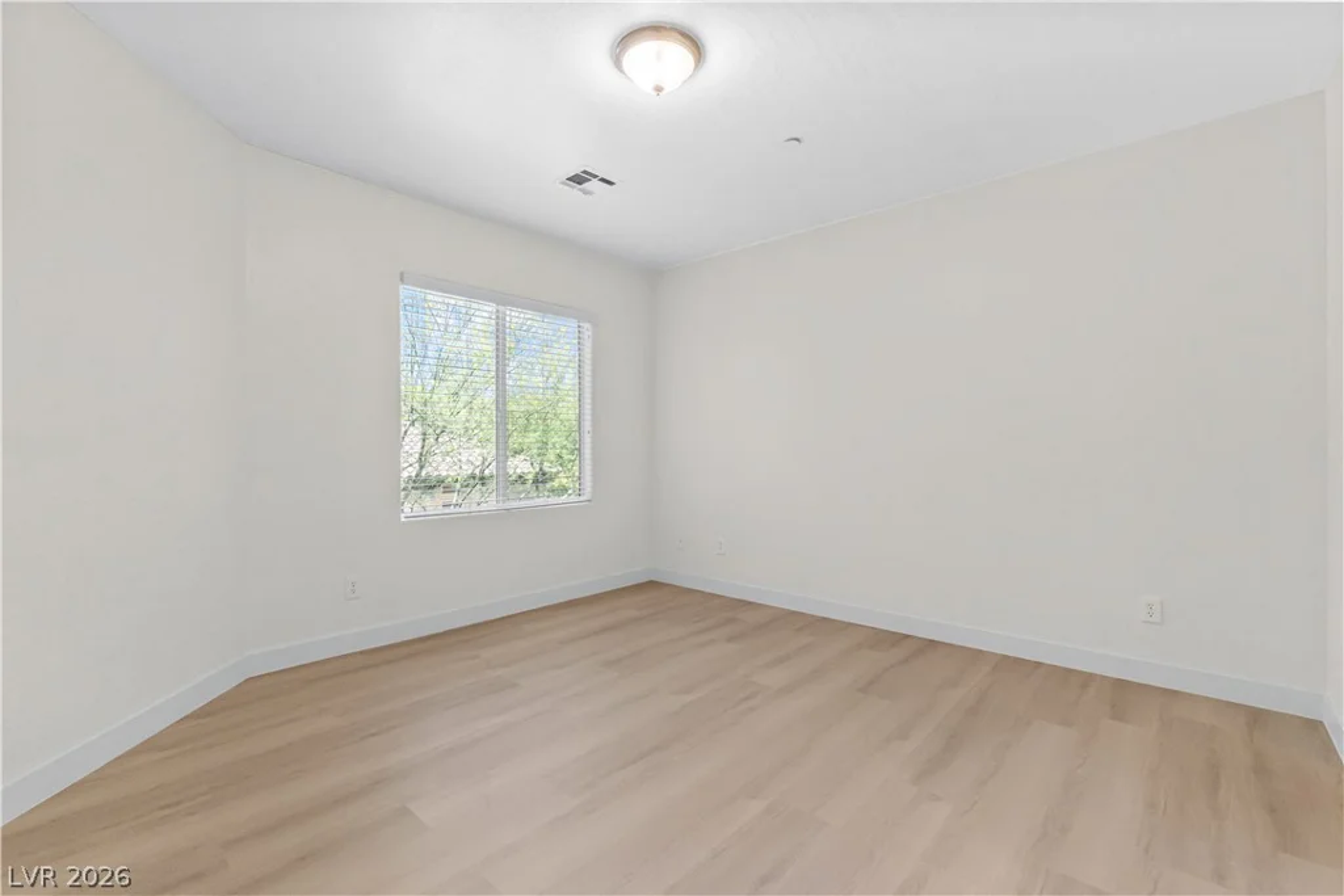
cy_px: 448
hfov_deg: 100.4
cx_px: 672
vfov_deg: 77.3
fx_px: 560
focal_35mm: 15
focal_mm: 10
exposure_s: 1/10
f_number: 8
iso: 400
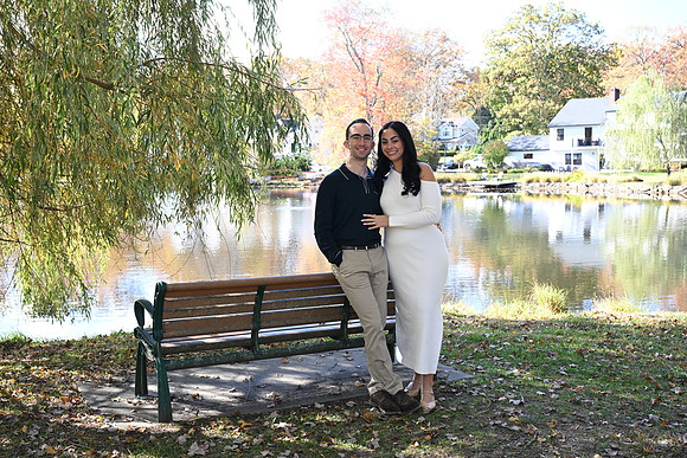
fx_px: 744
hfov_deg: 49.5
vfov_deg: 34.2
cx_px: 344
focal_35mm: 39
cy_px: 229
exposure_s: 1/100
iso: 200
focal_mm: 39
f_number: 5.6
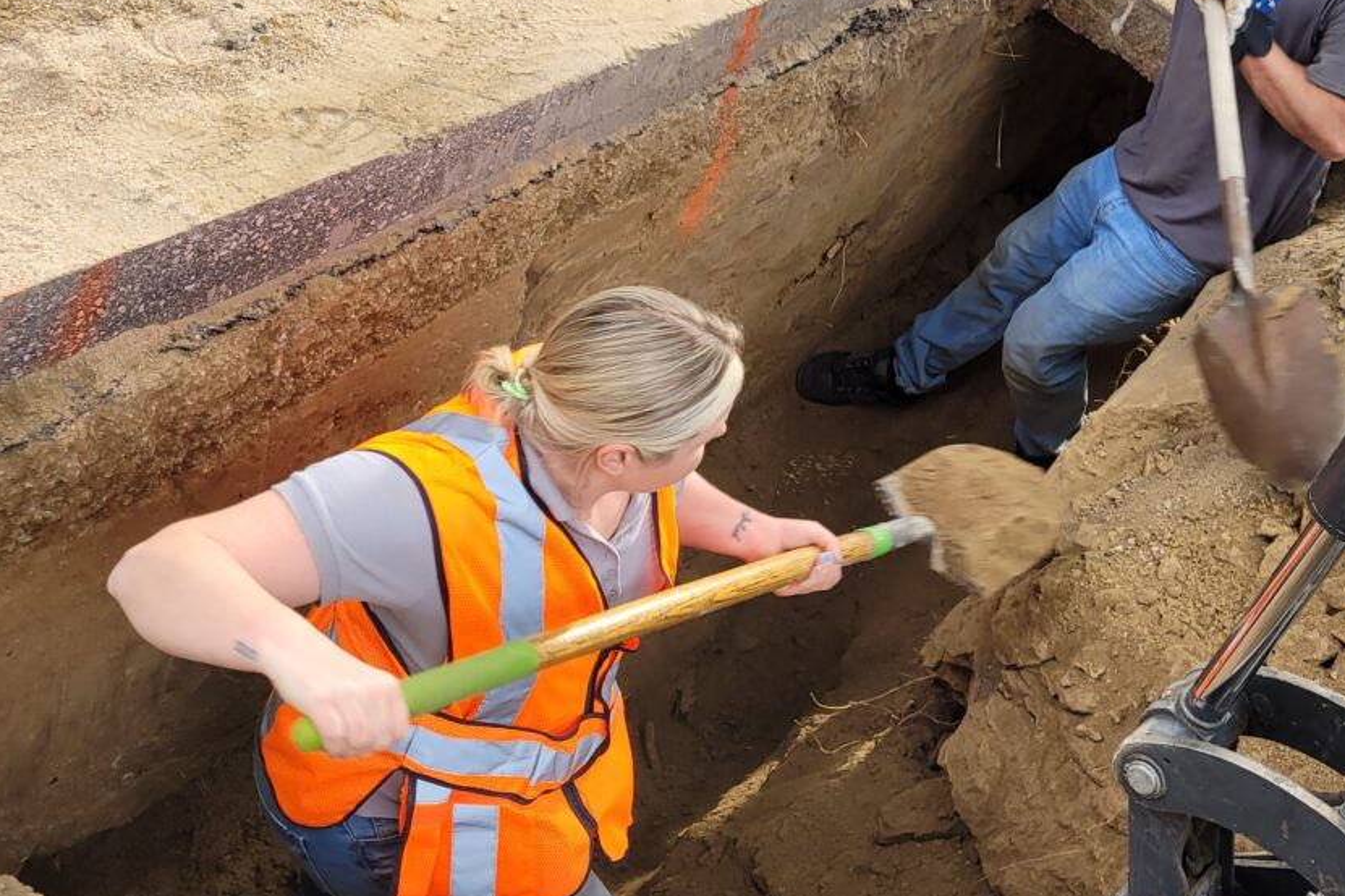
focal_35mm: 50
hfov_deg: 39.0
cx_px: 926
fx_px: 1868
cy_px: 312
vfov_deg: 26.9
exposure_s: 1/119
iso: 64
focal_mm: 5.4
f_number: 1.8
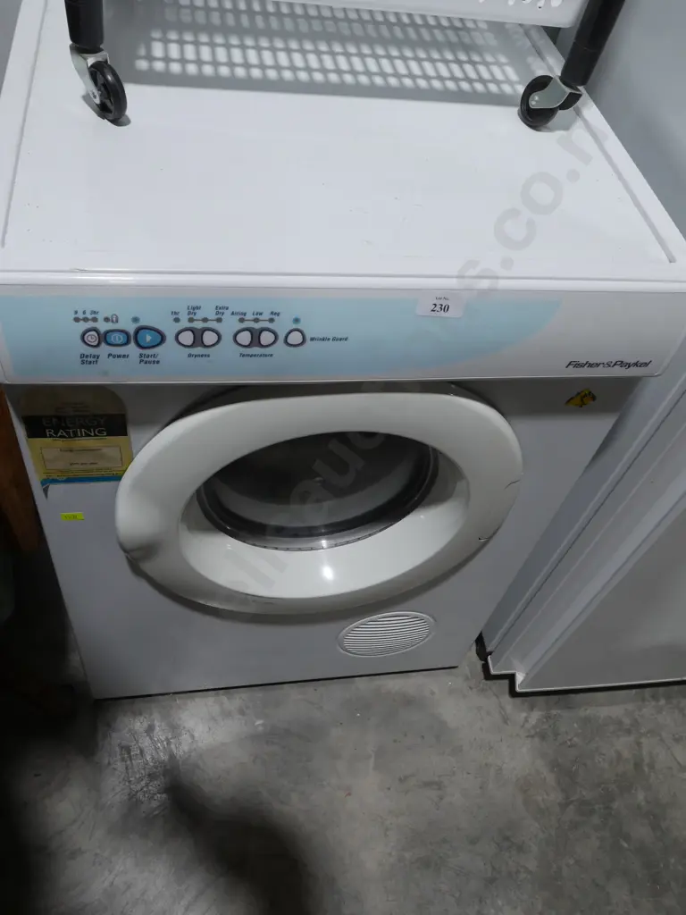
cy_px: 458
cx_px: 343
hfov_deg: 49.7
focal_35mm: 28
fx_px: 740
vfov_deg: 63.4
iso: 640
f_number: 10
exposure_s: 1/60
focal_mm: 14
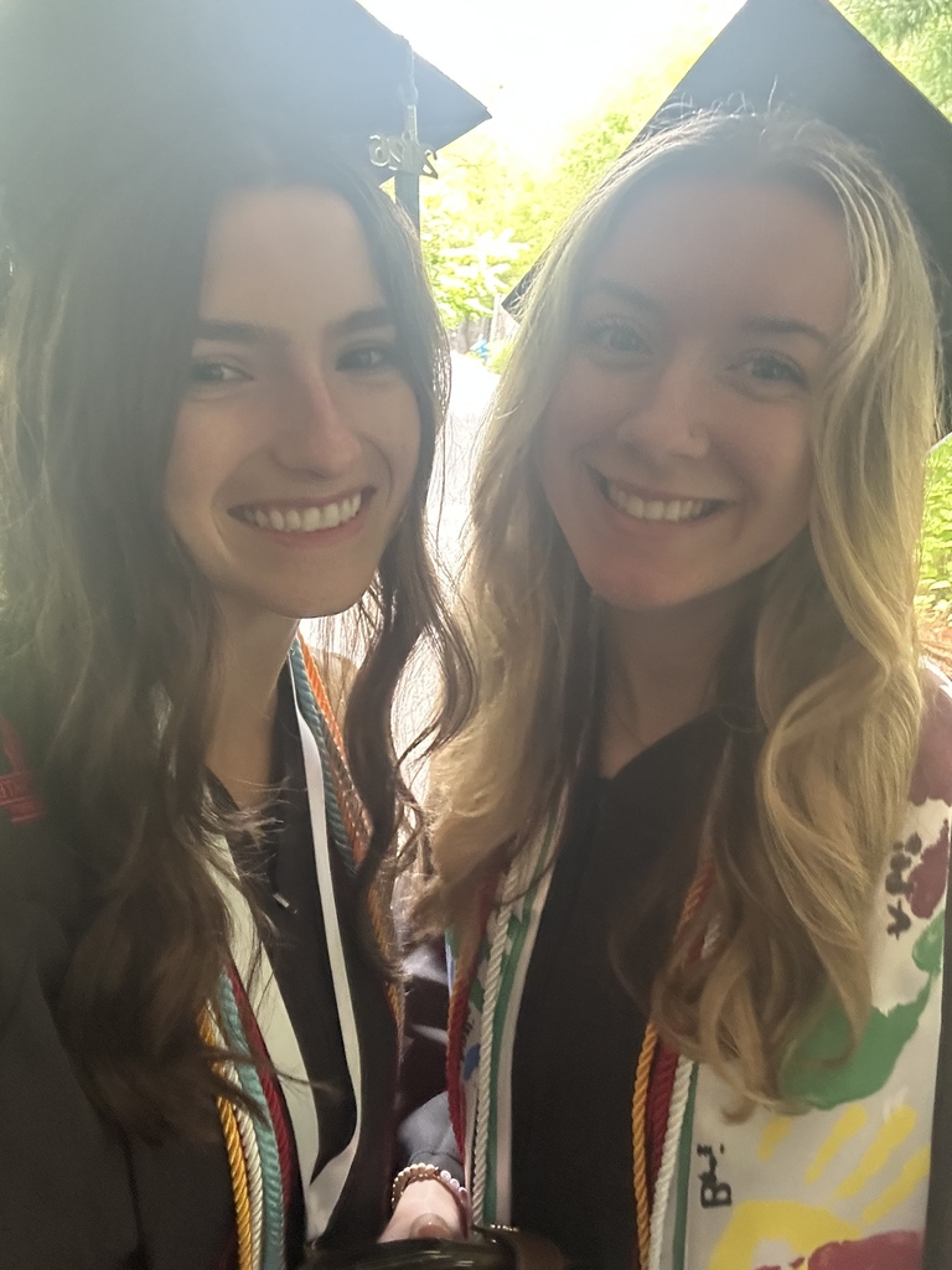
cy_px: 635
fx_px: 1100
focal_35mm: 30
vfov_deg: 60.0
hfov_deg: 46.8
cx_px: 476
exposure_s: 1/40
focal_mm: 2.69
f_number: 1.9
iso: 320
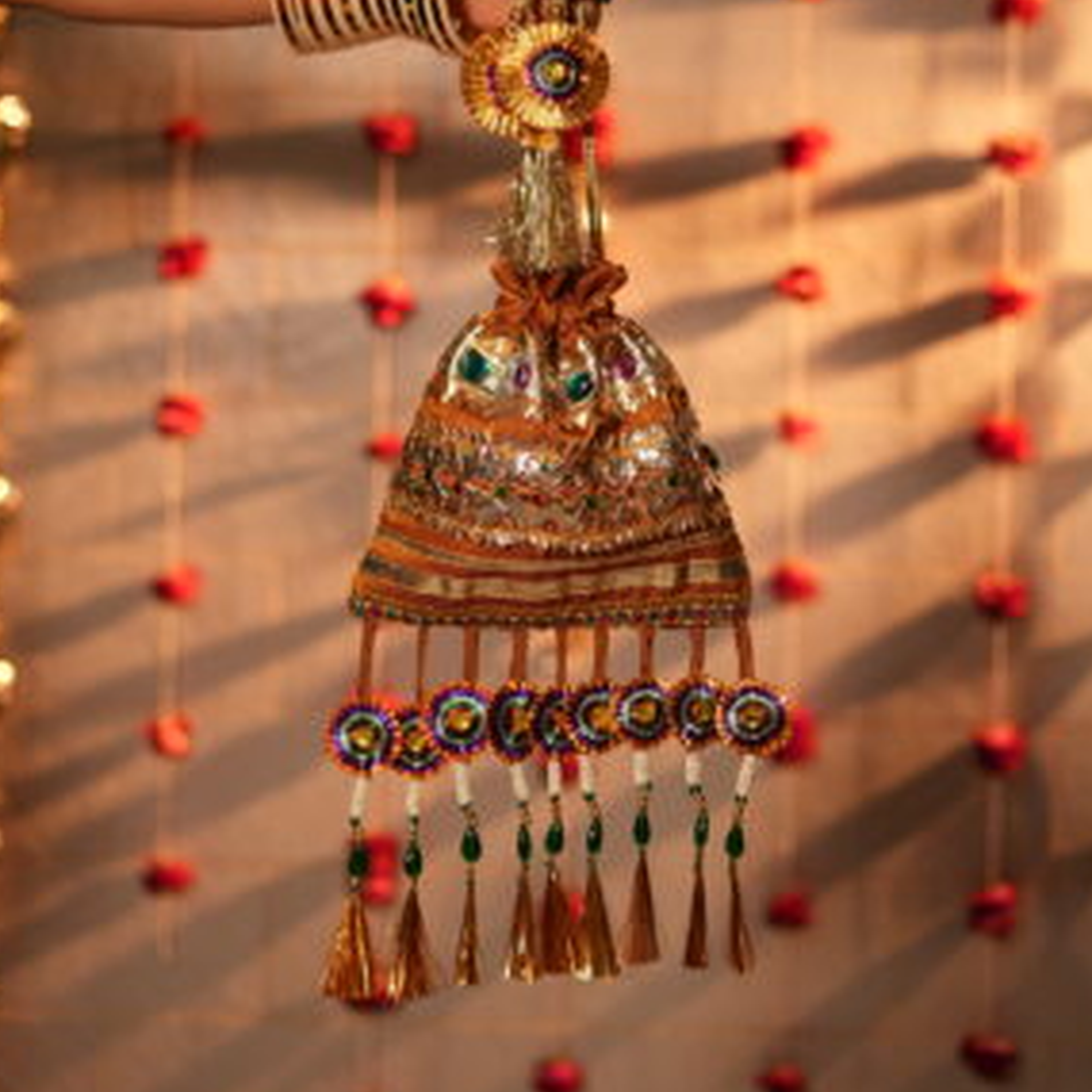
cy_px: 345
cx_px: 548
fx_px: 2391
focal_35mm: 67
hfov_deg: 25.7
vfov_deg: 25.6
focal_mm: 50
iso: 160
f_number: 2
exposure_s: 1/100
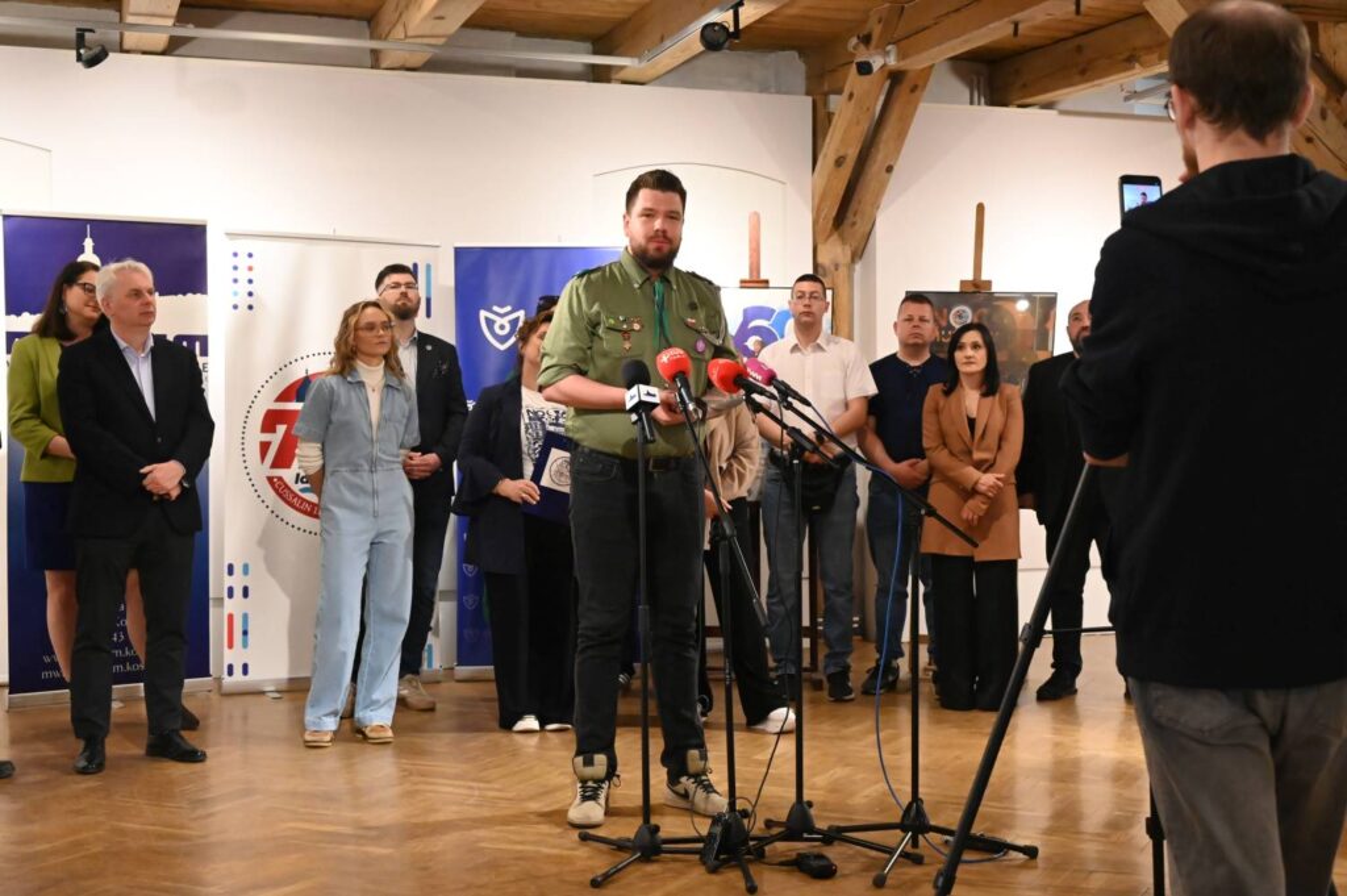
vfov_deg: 30.5
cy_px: 448
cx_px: 674
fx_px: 1645
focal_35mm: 44
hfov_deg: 44.5
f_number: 7.1
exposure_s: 1/200
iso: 12800
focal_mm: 44
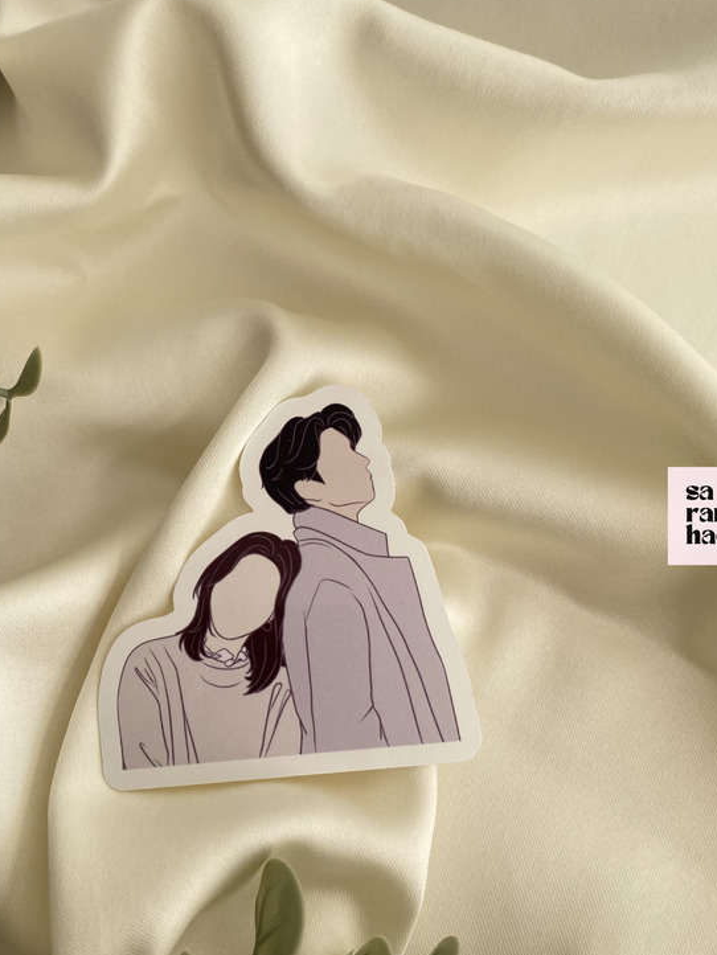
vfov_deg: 51.3
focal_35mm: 36
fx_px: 994
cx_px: 269
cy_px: 515
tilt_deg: -73.4
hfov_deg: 39.4
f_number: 1.8
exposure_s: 1/122
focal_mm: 4.25
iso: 32
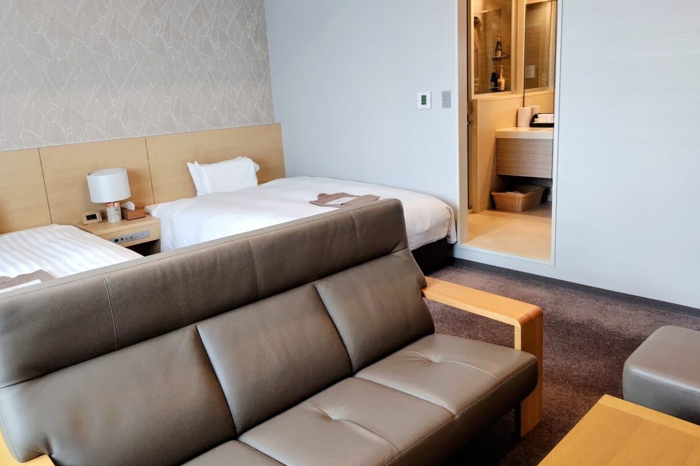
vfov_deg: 53.0
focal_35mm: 24
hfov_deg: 73.8
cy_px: 209
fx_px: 467
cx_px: 349
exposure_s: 1/60
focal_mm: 5.5
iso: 149
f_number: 1.9
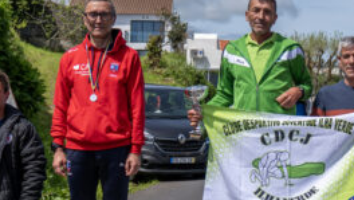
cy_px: 151
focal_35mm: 71
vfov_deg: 16.9
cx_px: 235
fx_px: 667
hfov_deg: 29.5
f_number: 5.6
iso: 200
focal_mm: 35
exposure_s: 1/1600
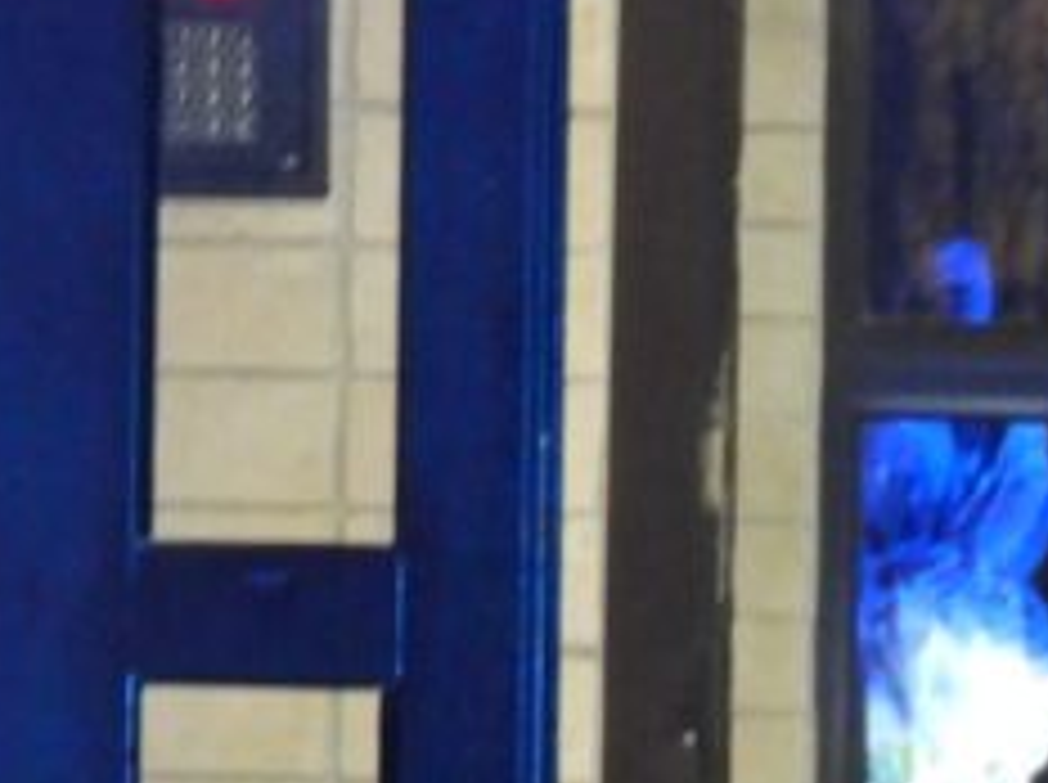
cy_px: 1683
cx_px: 1475
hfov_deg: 1.8
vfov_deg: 1.3
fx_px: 33946
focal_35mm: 1123
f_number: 4.5
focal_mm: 45.8
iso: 800
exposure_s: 1/1.6
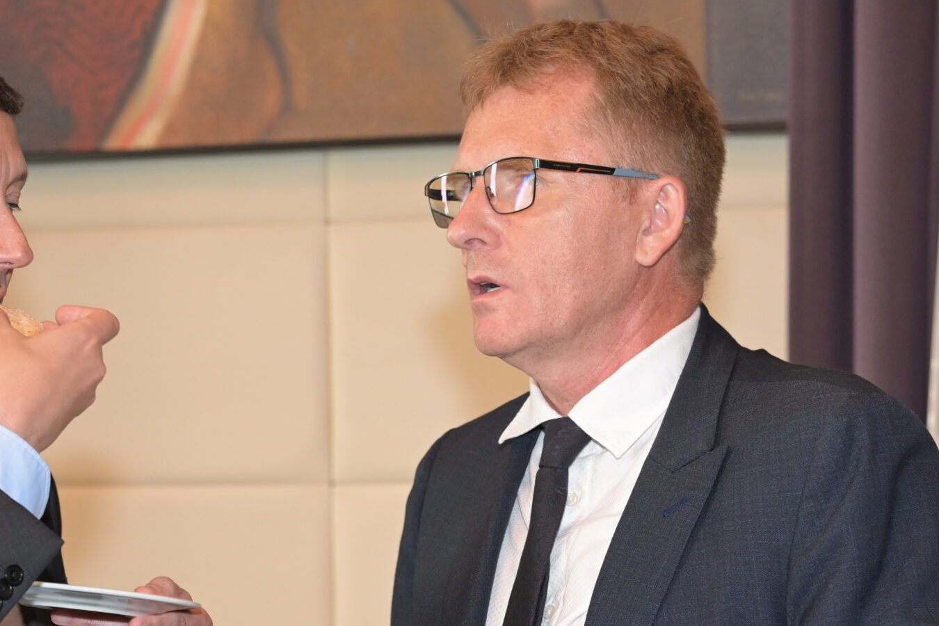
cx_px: 289
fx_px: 2869
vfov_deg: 12.4
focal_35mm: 110
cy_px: 563
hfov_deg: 18.5
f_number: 5
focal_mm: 58
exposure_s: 1/60
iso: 1600
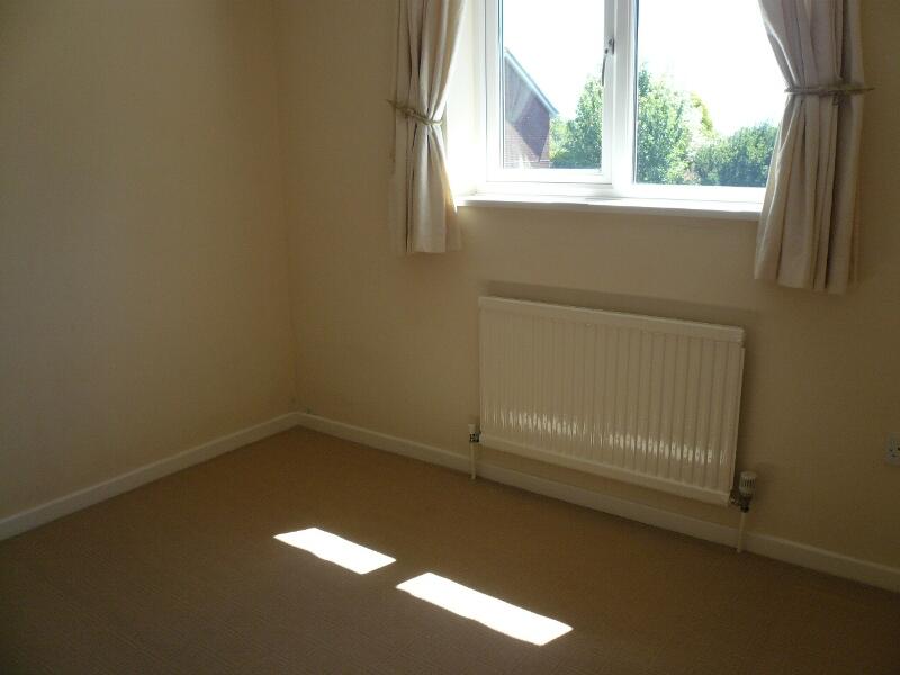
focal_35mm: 28
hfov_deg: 63.4
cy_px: 338
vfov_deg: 49.7
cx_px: 450
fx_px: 728
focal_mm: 4.6
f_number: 2.8
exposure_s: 1/200
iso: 100
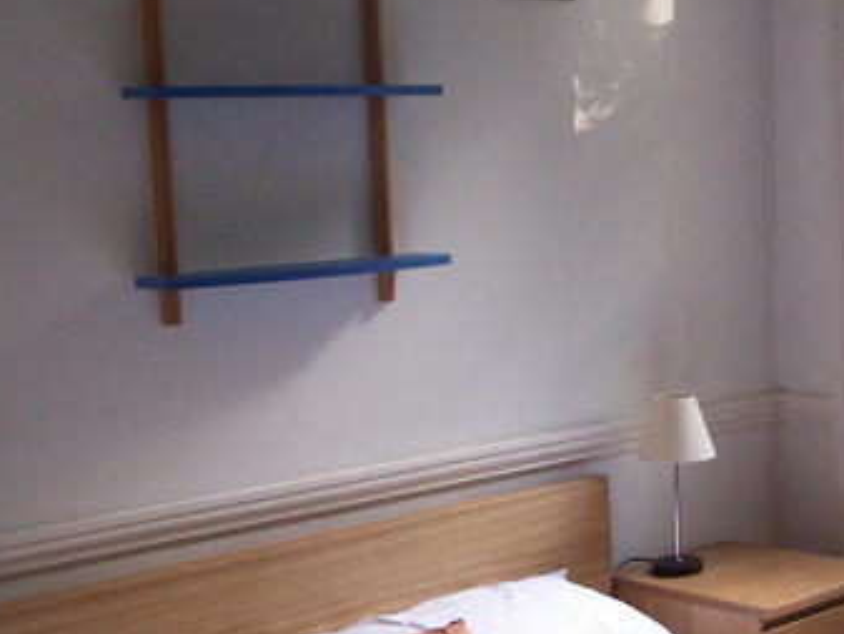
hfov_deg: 29.2
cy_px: 381
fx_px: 1585
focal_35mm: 65
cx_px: 659
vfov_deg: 22.6
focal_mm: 6.3
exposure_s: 1/30
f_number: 2.8
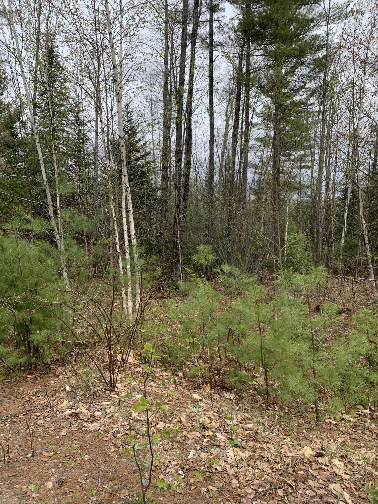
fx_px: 379
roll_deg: +1.1
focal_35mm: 26
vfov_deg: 67.3
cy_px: 252
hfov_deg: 53.1
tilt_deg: -2.8
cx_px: 189
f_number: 1.8
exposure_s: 1/1190
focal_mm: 4.25
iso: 25
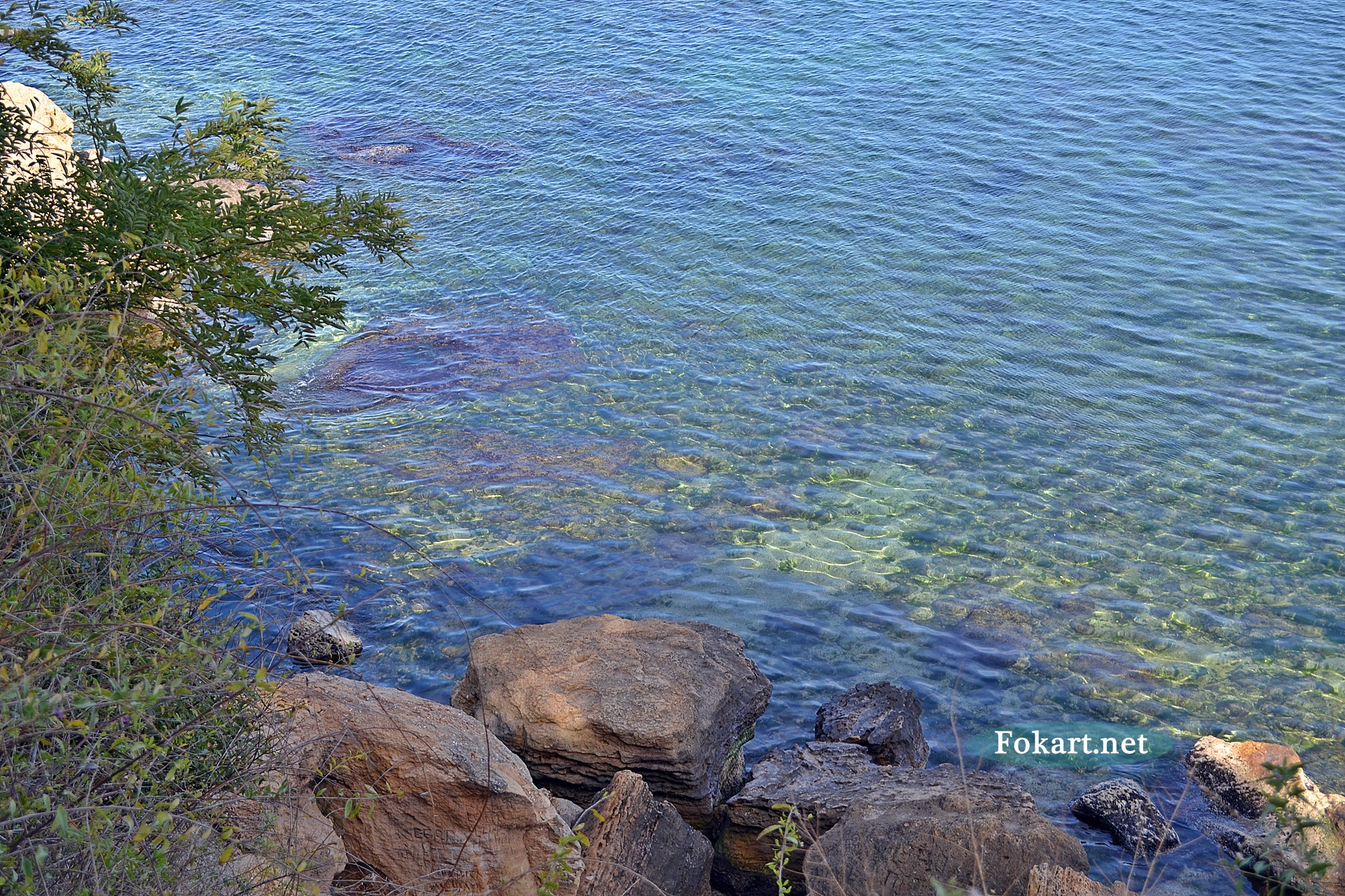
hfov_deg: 35.1
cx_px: 672
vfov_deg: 23.8
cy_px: 448
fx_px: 2129
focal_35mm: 57
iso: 100
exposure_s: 1/125
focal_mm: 38
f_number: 5.6
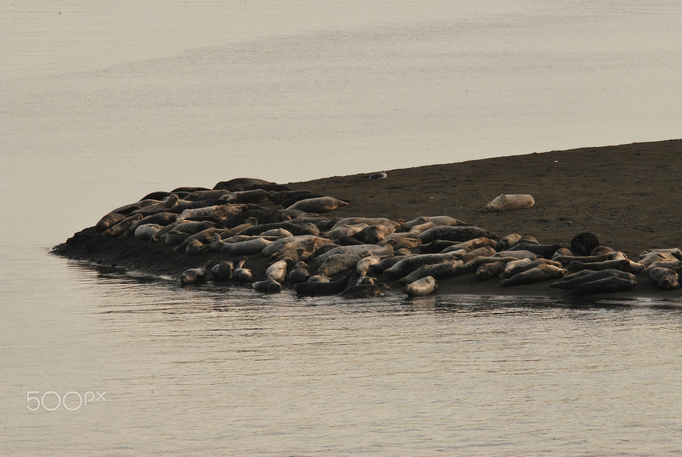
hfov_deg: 3.9
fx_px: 9958
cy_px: 228
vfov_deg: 2.6
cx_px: 341
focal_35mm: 525
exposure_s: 1/100
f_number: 25
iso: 400
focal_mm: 350
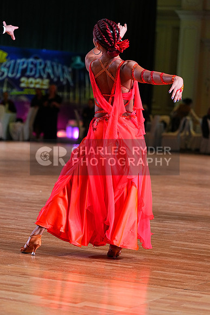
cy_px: 158
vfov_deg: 16.1
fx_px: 1111
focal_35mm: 127
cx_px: 105
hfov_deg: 10.8
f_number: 4
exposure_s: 1/500
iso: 3200
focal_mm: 127
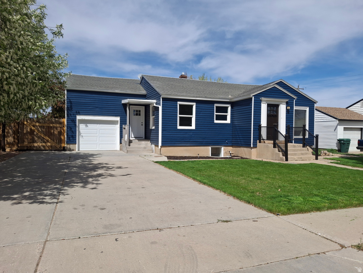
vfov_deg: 54.9
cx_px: 182
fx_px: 262
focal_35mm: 25
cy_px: 136
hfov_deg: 69.4
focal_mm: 4.69
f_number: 1.8
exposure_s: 1/1597
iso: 25
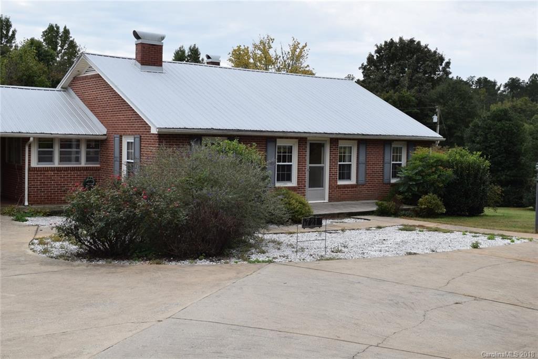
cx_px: 269
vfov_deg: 29.9
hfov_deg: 43.6
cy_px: 180
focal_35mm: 45
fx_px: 673
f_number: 9
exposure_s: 1/320
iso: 200
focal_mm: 30
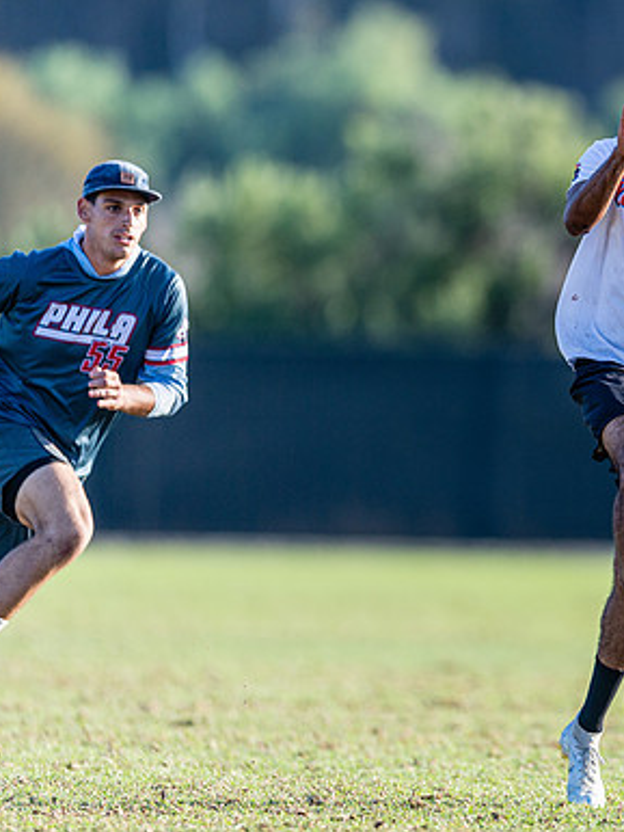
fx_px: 16455
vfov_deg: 2.9
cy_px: 340
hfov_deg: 2.2
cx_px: 656
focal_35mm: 685
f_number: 2.8
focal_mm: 400
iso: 200
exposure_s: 1/2000
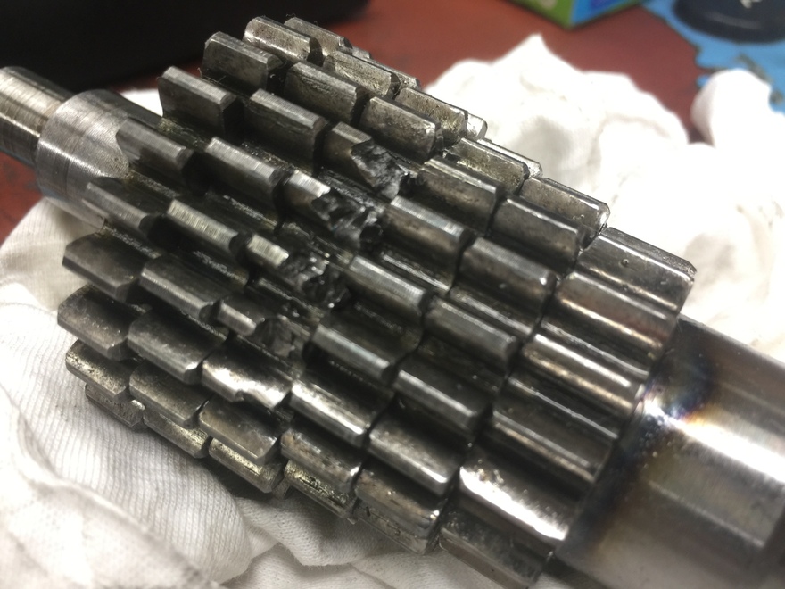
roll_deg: -0.7
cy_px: 294
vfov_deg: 48.2
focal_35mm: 29
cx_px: 392
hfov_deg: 61.7
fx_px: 658
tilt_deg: -44.2
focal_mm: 4.15
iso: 40
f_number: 2.2
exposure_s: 1/30
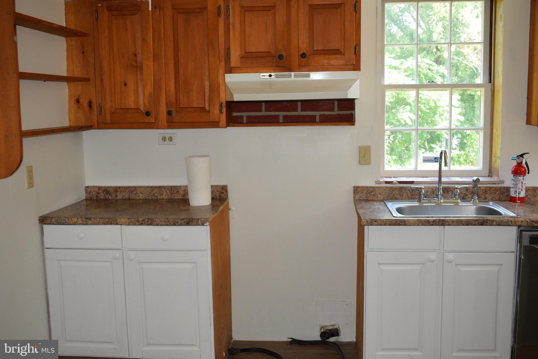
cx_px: 269
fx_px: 560
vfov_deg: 35.5
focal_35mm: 38
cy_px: 180
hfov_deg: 51.3
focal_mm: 25
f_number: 5.6
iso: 800
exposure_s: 1/125
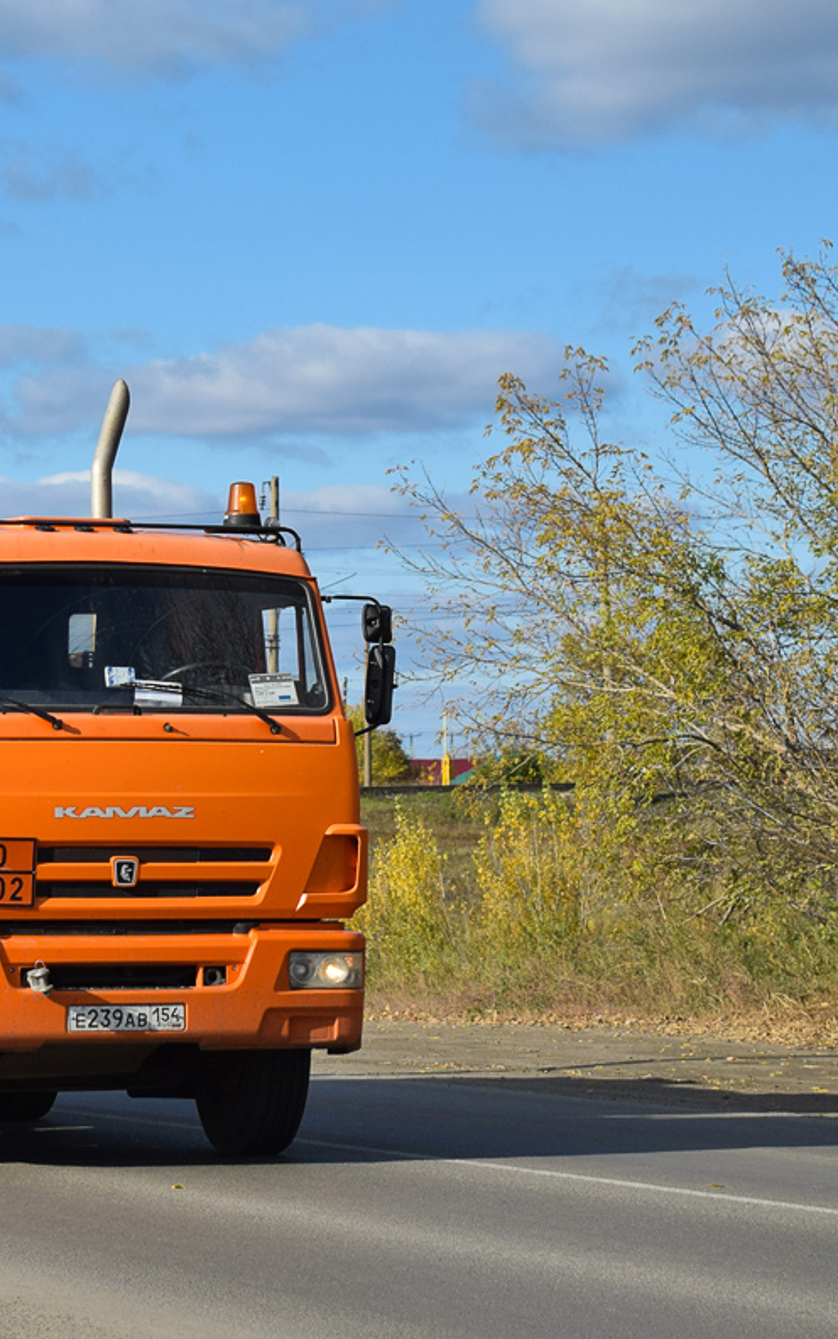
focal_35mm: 111
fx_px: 4054
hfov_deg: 11.7
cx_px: 34
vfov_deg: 18.8
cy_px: 672
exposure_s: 1/1250
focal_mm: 48
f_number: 5.6
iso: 200
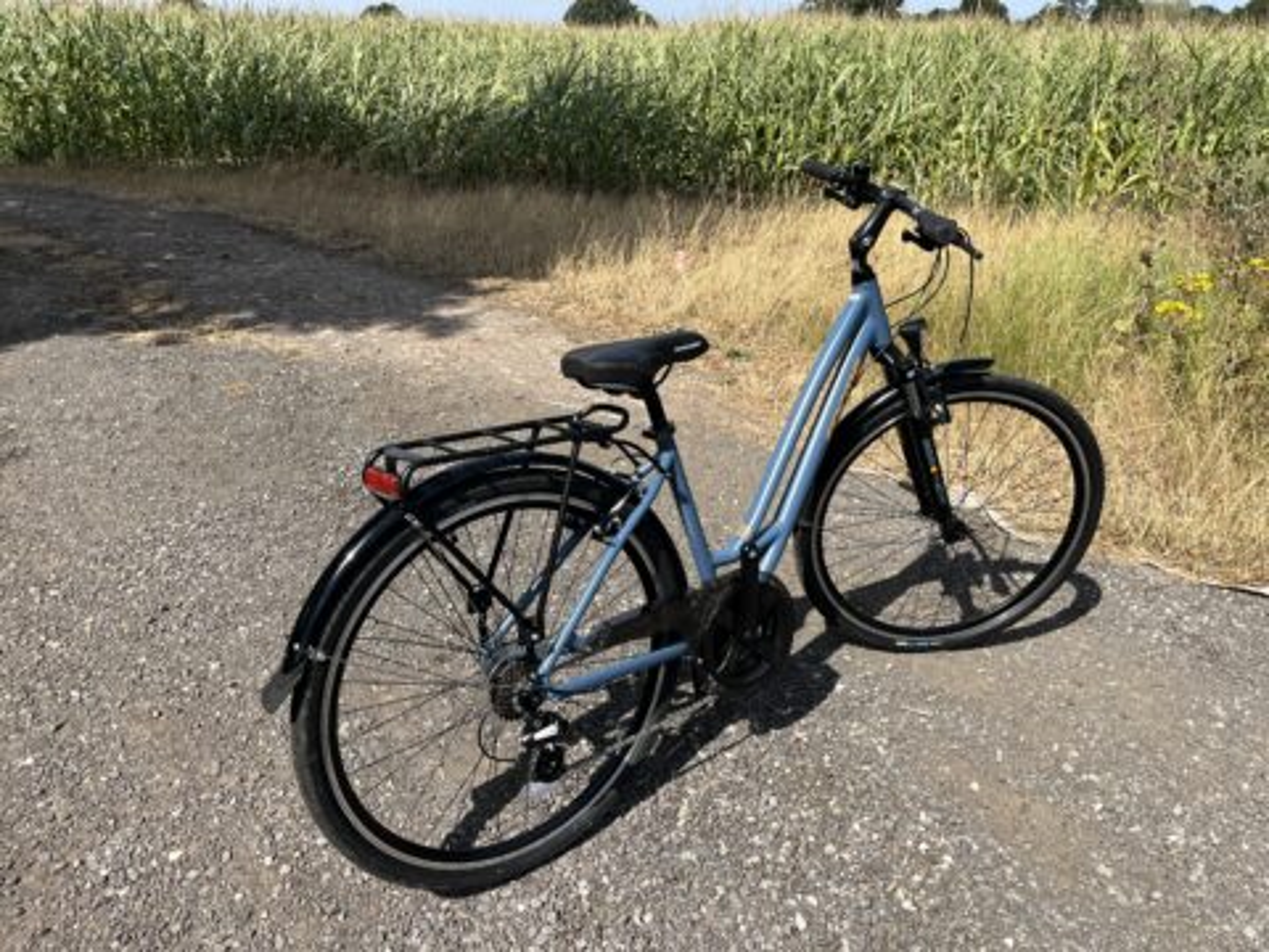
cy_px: 476
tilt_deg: -22.4
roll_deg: -1.7
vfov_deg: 53.1
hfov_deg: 67.3
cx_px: 634
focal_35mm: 26
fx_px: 953
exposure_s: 1/2825
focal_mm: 5.1
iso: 50
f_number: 1.6
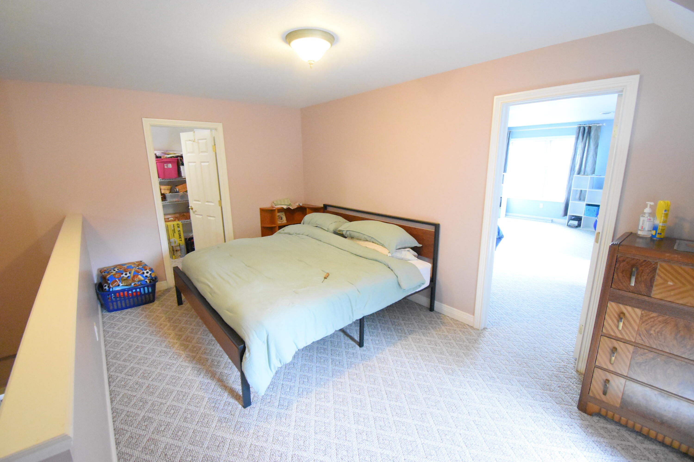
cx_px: 347
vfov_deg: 77.3
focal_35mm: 15
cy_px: 231
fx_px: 289
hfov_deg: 100.4
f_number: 4.5
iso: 7200
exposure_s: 1/125
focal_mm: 10
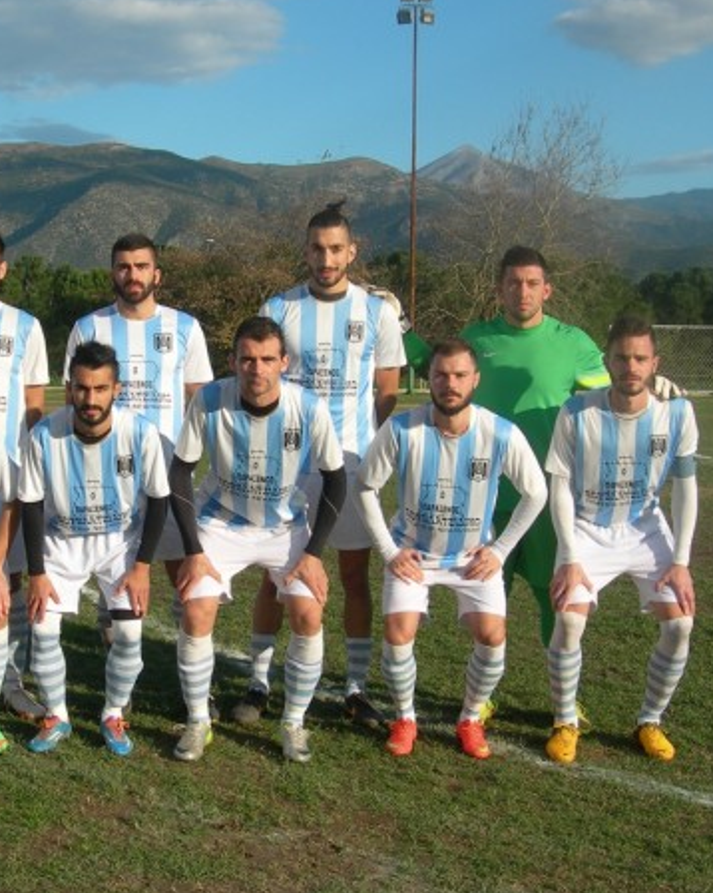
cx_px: 181
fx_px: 1557
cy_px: 467
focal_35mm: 59
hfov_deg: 25.5
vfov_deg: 32.0
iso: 50
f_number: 4.9
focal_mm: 8.5
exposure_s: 1/536
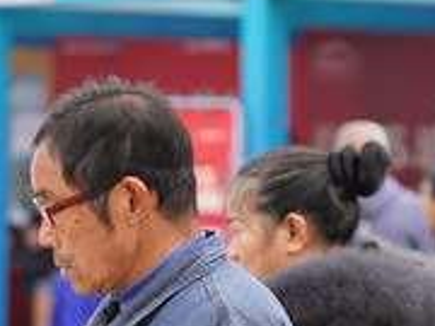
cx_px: 56
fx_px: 3757
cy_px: 371
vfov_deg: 5.0
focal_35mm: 299
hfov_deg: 6.6
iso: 160
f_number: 3.2
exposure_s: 1/320
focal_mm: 70
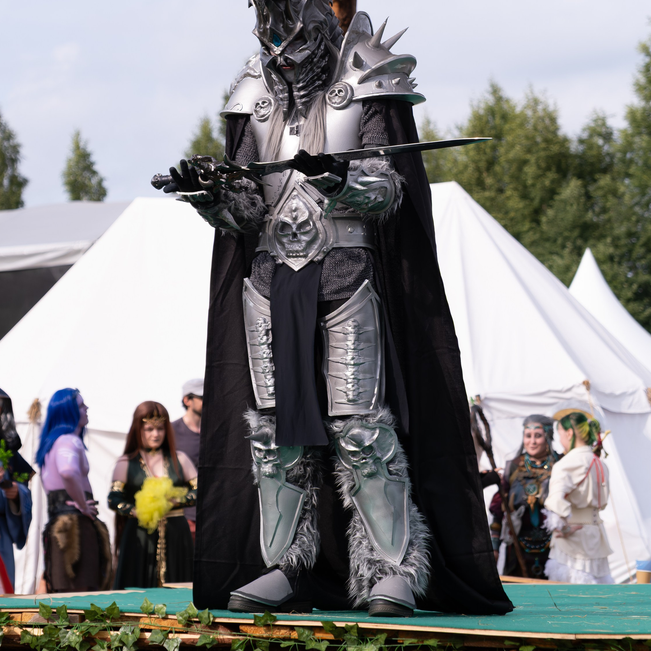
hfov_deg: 15.0
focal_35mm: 116
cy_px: 150
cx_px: 271
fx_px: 2468
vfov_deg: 15.0
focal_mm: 50
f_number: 3.6
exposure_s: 1/1600
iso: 200
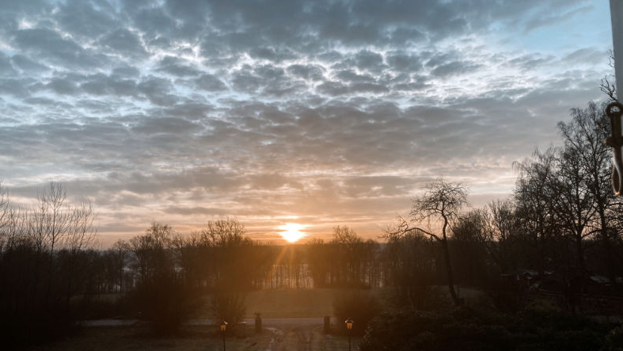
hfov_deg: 62.6
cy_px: 224
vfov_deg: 37.5
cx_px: 315
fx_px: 512
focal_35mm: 31
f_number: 1.8
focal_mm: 4
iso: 20
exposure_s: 1/440
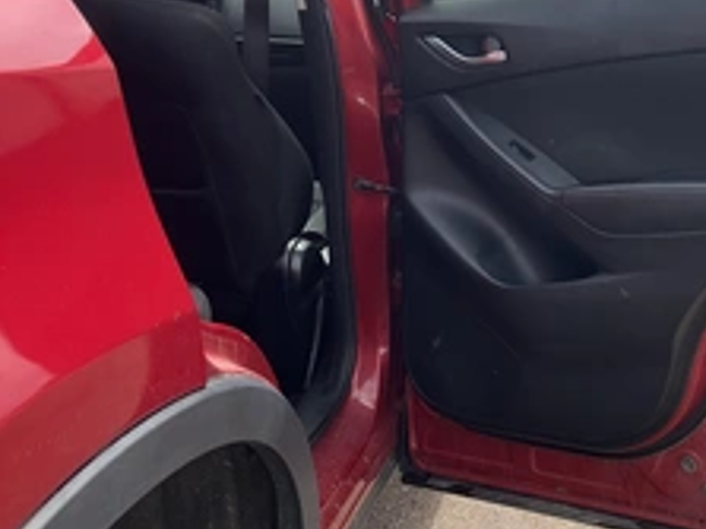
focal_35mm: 52
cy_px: 133
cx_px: 478
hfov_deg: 36.4
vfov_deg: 27.6
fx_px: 1060
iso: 25
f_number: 1.8
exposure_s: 1/562
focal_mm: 3
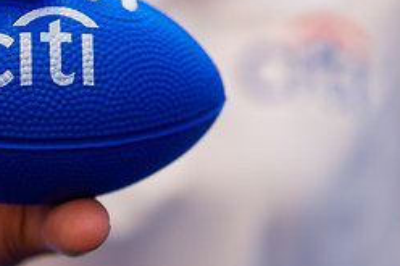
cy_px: 85
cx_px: 215
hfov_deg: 15.7
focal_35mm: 131
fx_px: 1455
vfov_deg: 10.4
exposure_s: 1/200
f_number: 4
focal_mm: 56
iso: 200
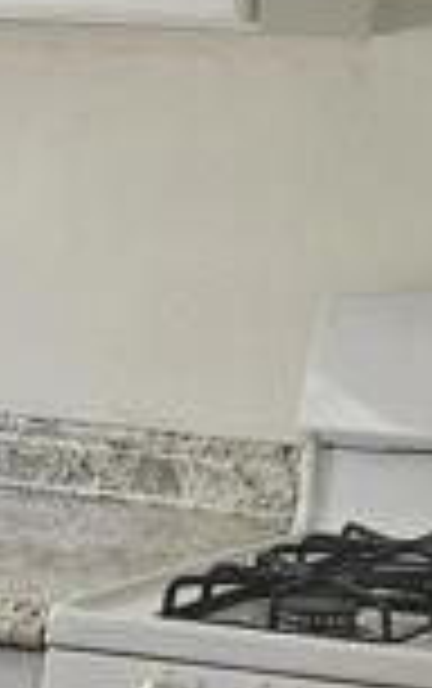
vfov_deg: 12.6
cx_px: 90
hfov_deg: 8.1
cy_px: 724
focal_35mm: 163
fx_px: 3062
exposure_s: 1/120
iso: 250
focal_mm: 5.4
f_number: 1.8
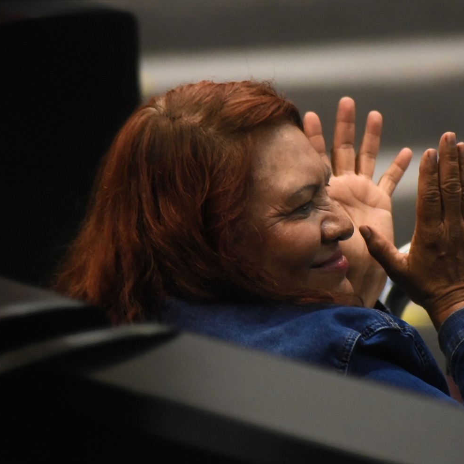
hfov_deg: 4.6
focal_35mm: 384
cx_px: 320
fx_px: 5823
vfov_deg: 4.6
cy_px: 232
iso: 6400
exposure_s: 1/250
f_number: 5.6
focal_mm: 300
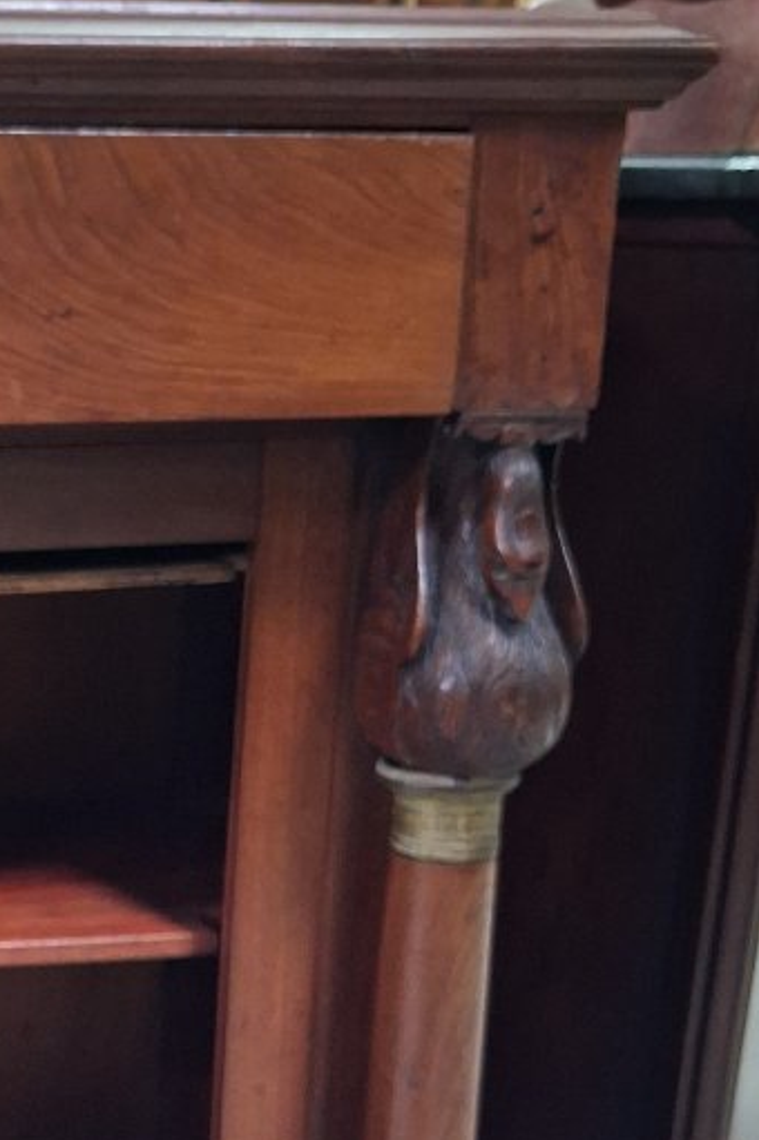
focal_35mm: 66
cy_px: 939
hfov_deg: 19.5
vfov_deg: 29.7
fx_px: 2090
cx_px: -127
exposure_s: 1/33
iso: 640
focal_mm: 4
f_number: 1.8
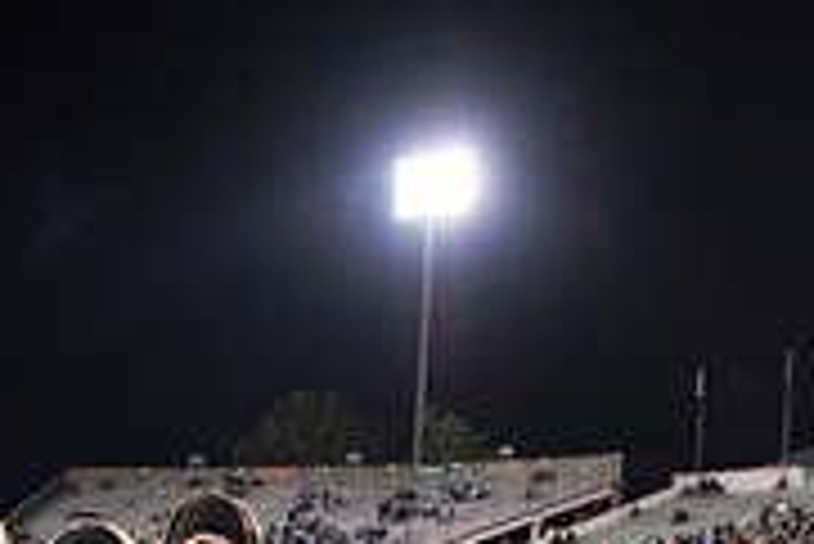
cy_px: 829
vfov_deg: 16.2
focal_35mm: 77
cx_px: 175
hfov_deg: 25.9
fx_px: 1742
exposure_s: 1/800
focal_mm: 24
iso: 4000
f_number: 3.2
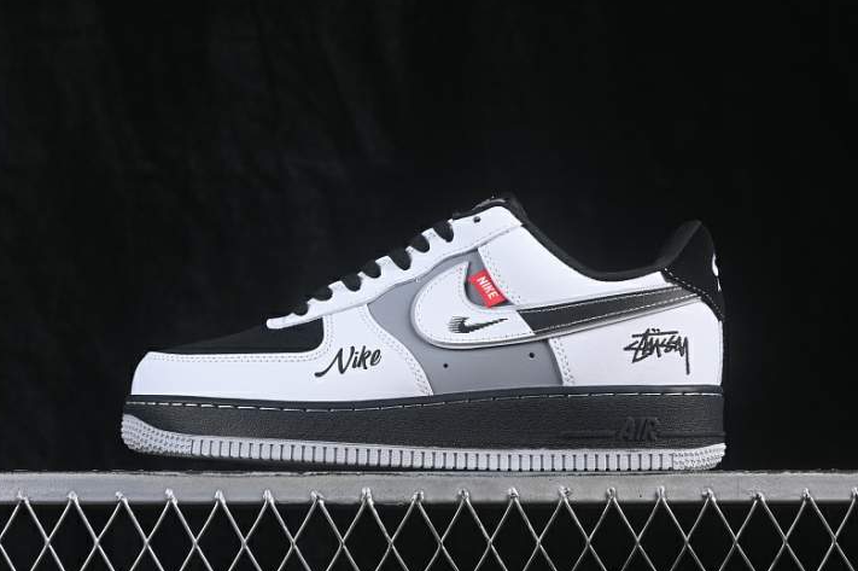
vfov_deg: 17.7
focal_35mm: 77
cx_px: 430
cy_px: 289
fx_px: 1834
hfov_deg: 26.3
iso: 160
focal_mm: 50
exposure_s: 1/80
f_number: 7.1
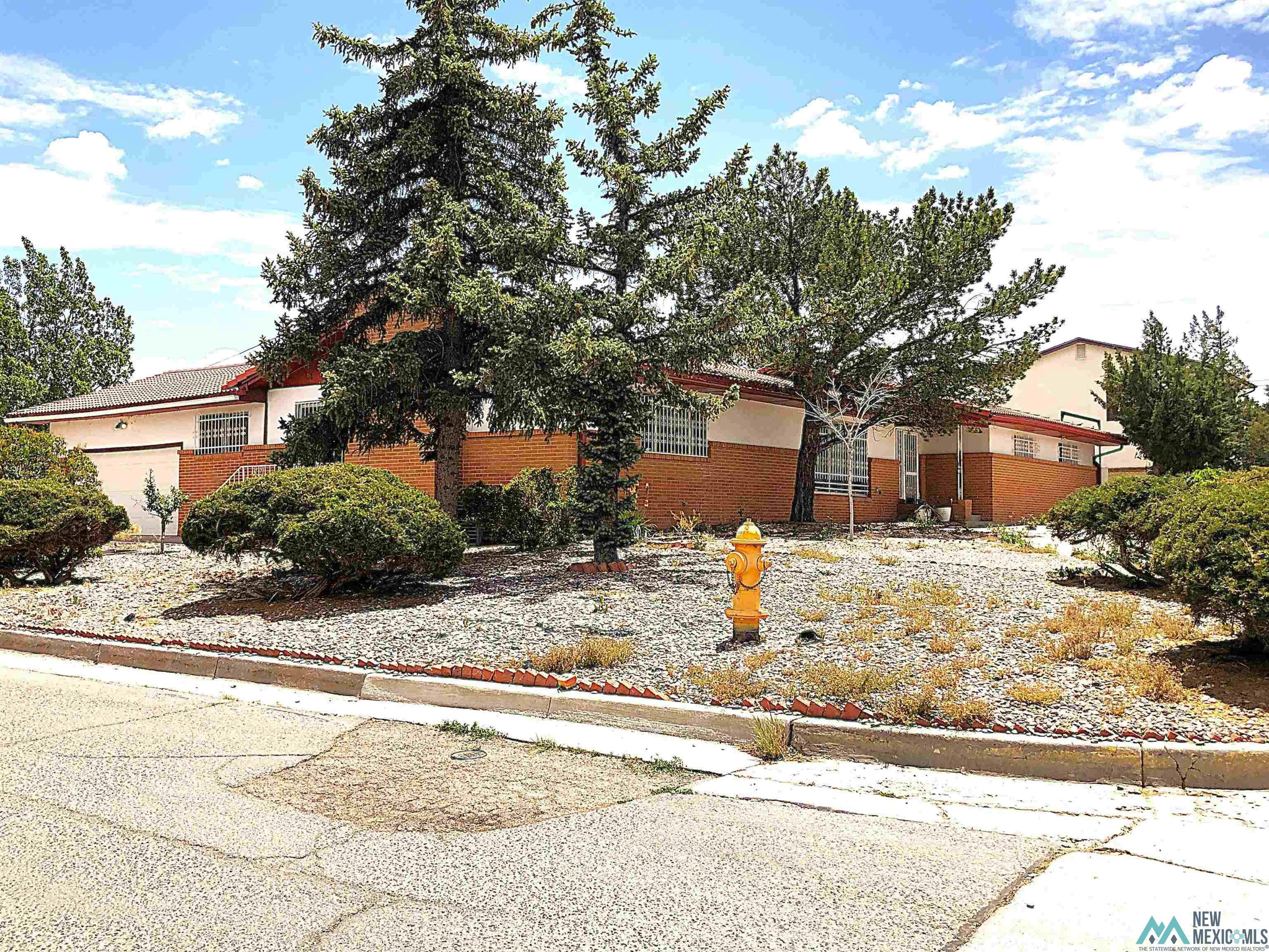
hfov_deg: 54.0
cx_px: 634
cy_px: 476
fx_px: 1246
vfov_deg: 41.8
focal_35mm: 34
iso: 20
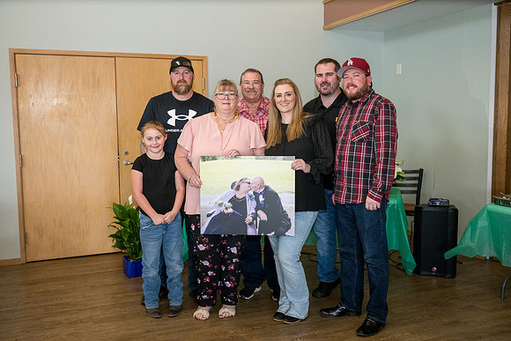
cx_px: 256
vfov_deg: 37.9
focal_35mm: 35
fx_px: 497
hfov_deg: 54.4
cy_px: 170
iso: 3200
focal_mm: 35
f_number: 6.3
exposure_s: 1/250
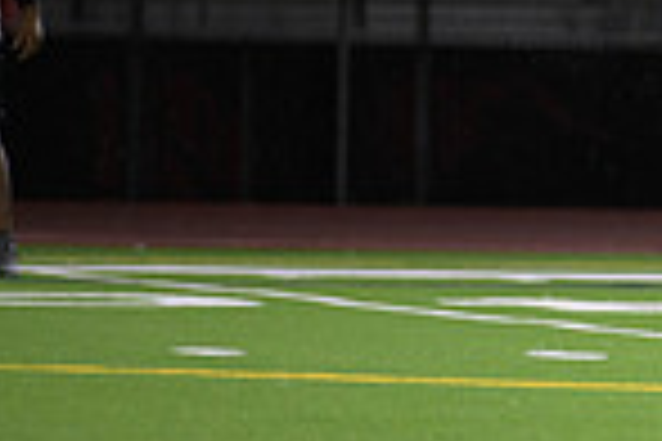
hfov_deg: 3.1
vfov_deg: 2.1
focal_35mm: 652
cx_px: 1265
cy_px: 106
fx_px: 11989
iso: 1000
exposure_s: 1/200
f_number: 2.8
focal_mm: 165
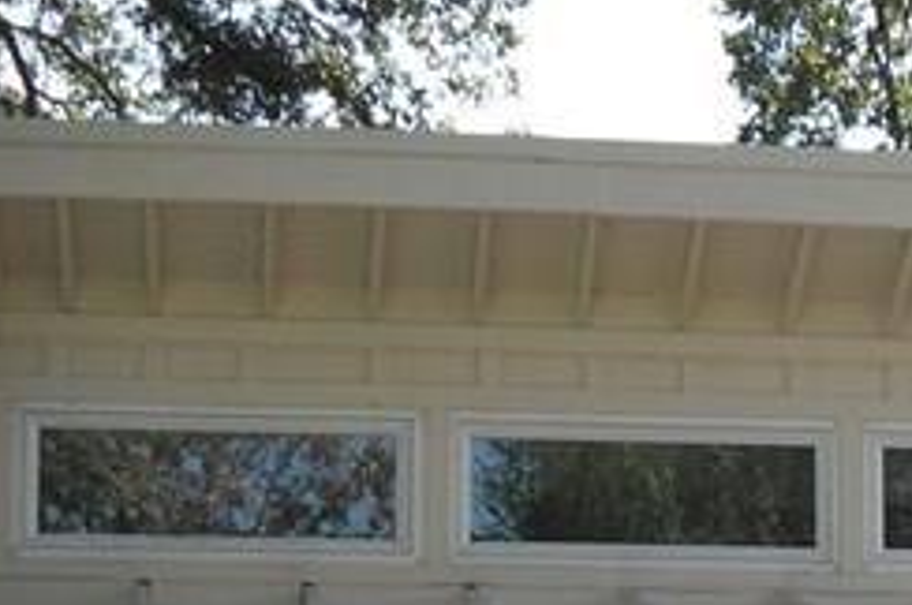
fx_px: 3871
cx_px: 1402
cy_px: 885
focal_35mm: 153
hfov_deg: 12.7
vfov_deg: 8.7
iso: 100
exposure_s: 1/500
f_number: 2.8
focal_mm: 6.2
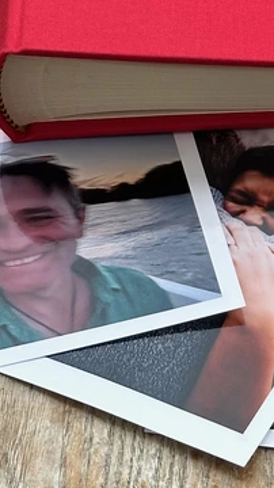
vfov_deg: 16.2
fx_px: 1656
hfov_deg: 9.3
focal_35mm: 128
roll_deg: -2.3
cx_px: 338
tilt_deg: -42.3
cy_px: -68
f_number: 1.78
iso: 64
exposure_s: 1/240
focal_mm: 6.86
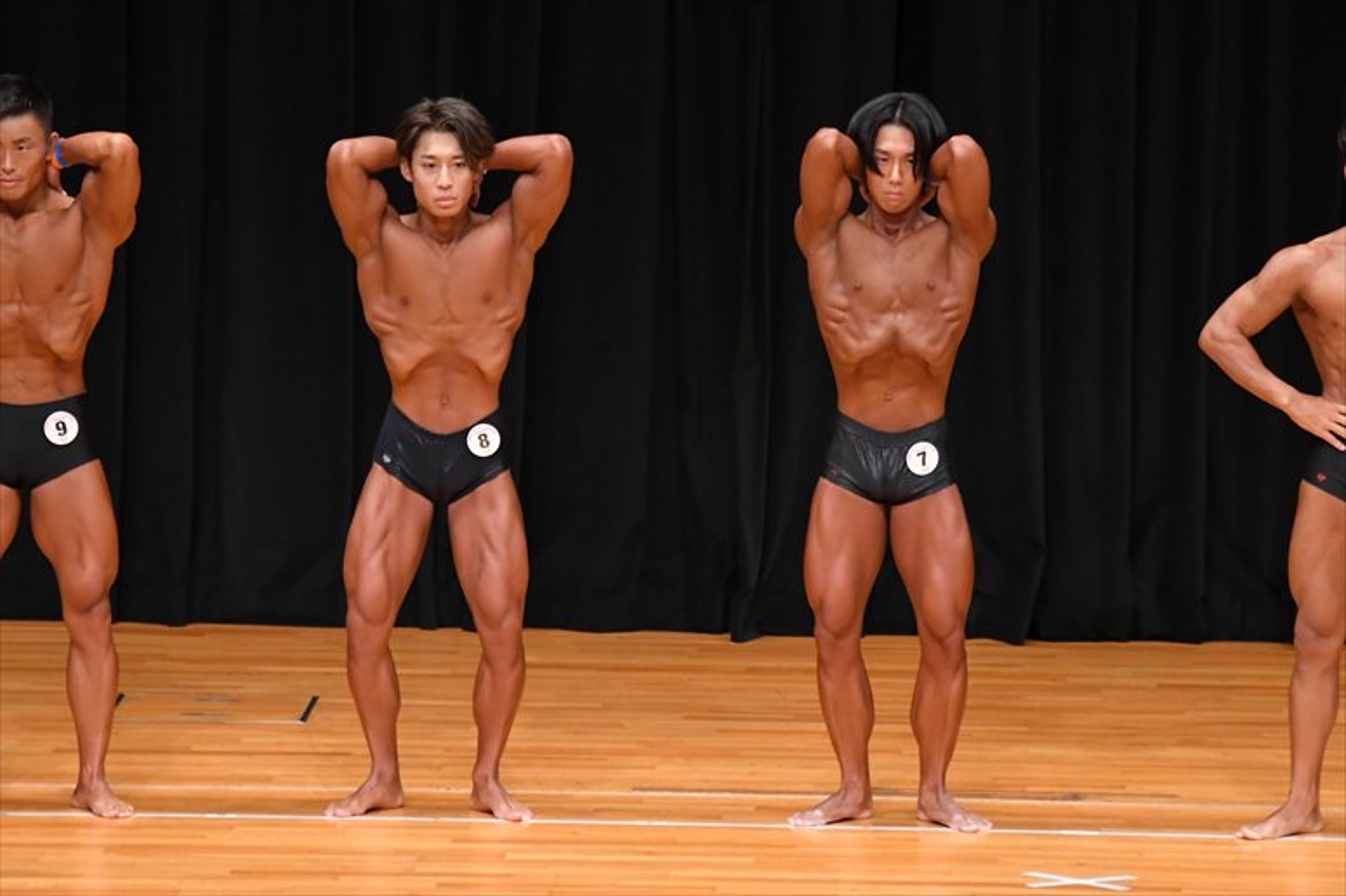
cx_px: 673
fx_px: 10090
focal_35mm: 270
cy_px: 448
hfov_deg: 7.6
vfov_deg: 5.1
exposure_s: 1/400
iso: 4000
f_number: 5.6
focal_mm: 180
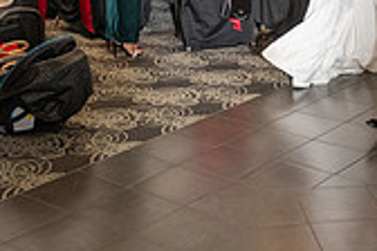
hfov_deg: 24.3
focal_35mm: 83
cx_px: 263
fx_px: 869
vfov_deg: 15.5
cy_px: -93
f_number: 3.2
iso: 800
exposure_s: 1/200
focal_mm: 24
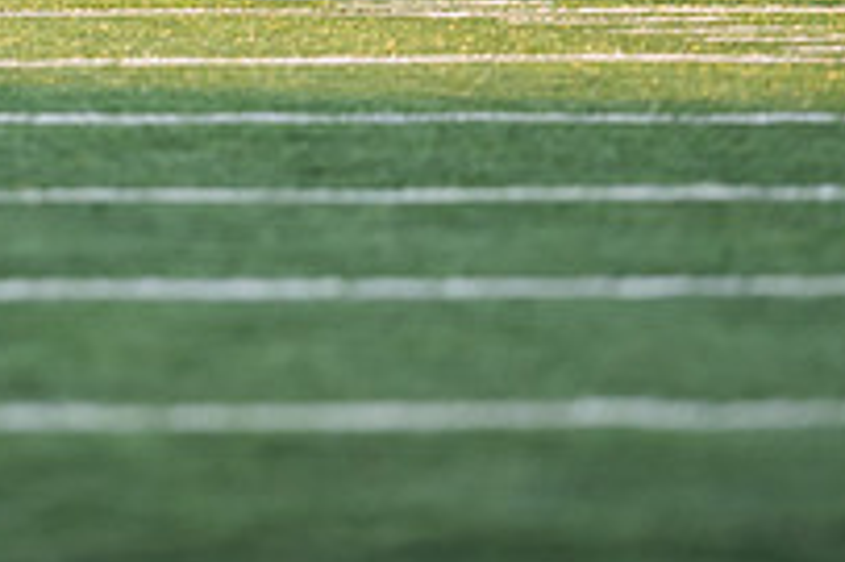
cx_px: 17
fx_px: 20122
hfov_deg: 2.4
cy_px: -231
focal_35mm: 858
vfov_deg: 1.6
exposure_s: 1/1250
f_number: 3.2
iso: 800
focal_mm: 300
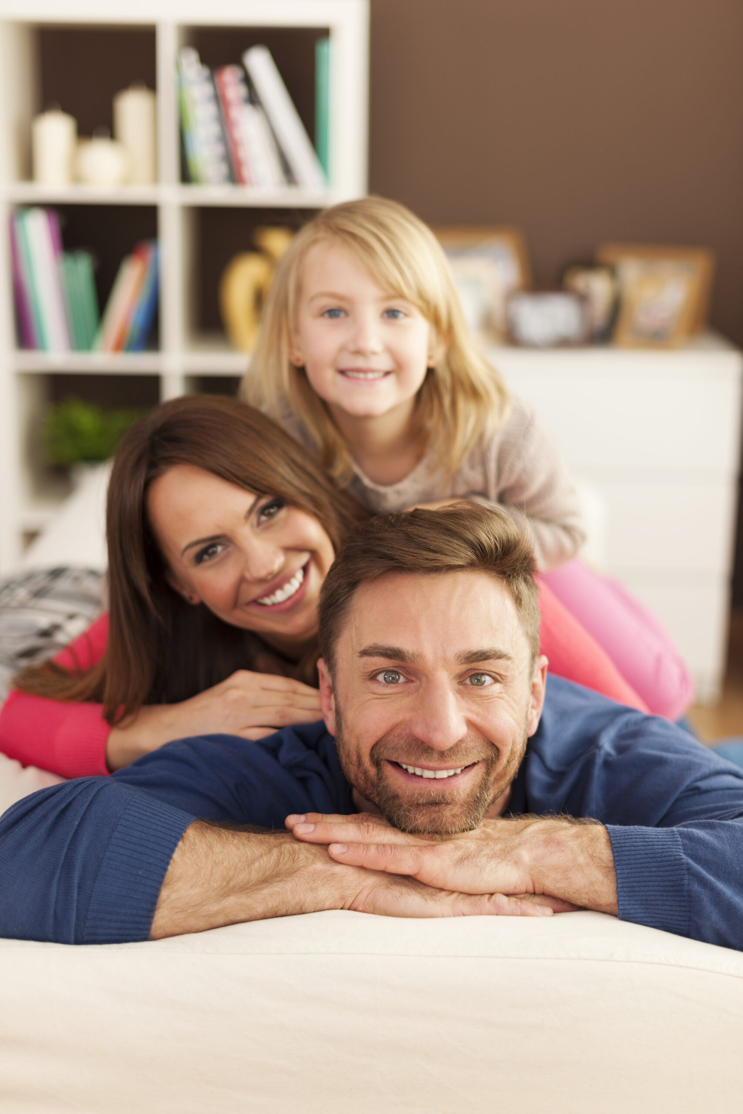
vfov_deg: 39.6
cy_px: 557
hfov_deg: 27.0
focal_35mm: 50
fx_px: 1548
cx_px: 372
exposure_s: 1/160
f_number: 2
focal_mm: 50
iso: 100
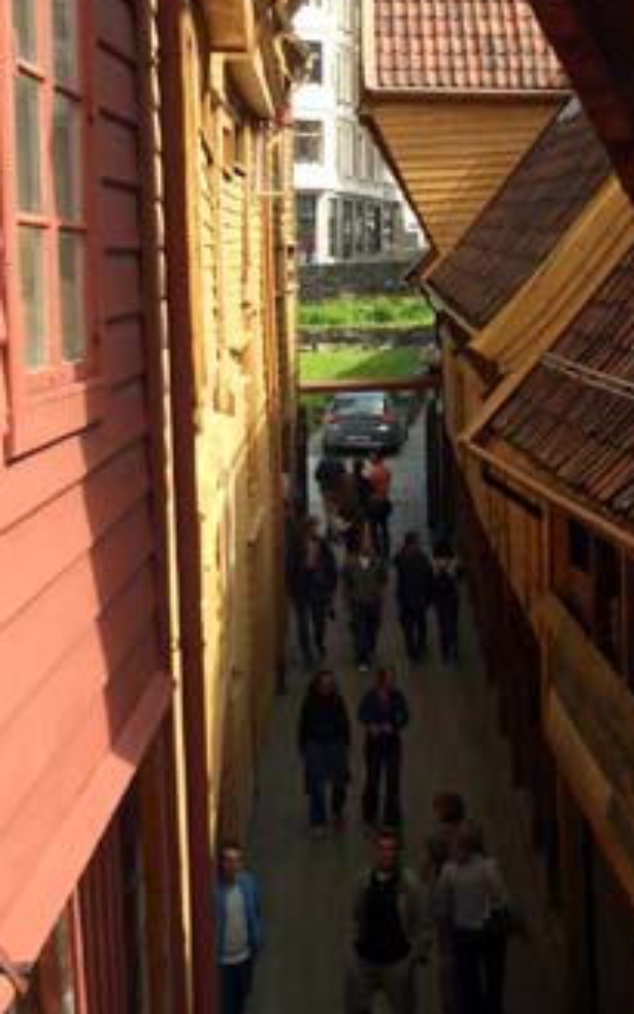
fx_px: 2018
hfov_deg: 17.8
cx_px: 428
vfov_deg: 27.6
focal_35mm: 73
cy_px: 185
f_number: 4.6
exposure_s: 1/500
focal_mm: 6.8
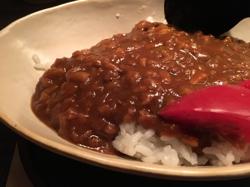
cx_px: 125
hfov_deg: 61.7
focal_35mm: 29
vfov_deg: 48.2
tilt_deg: -49.3
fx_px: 209
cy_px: 94
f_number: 2.2
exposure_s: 1/15
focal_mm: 4.15
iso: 320
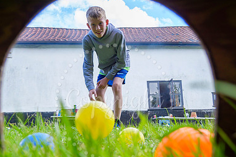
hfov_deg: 50.7
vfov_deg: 34.8
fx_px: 249
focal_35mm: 38
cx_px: 114
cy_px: 102
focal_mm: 12
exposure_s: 1/640
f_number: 3.5
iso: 200
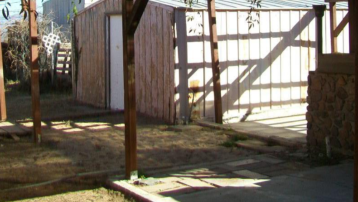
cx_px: 114
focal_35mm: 60
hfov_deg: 34.5
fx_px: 570
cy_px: 50
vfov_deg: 19.9
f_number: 2.7
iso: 64
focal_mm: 6.1
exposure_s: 1/500
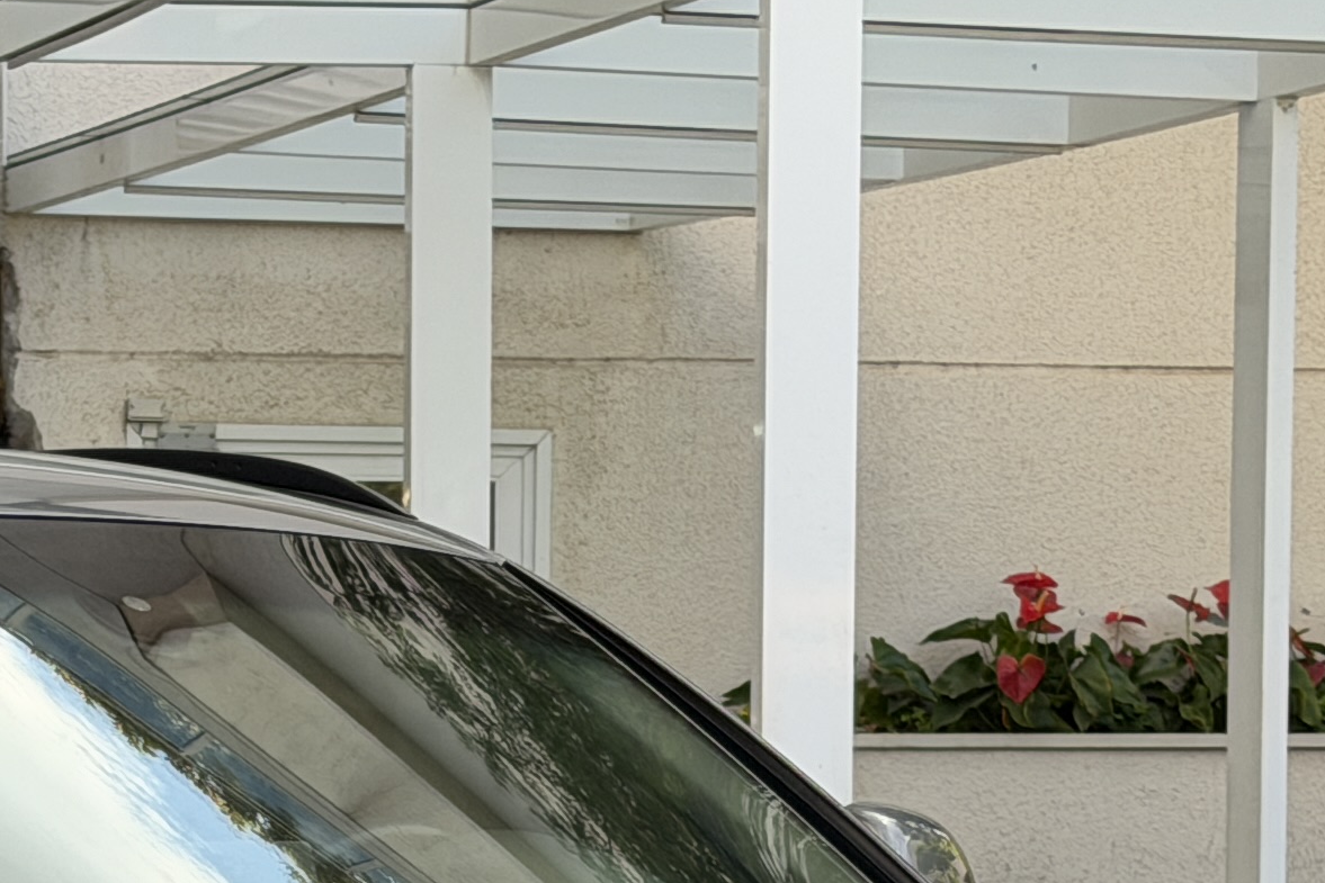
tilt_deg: -3.7
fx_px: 6294
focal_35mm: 171
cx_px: 108
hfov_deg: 11.9
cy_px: 1074
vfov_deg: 8.0
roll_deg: +0.3
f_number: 1.78
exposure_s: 1/846
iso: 64
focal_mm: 6.76
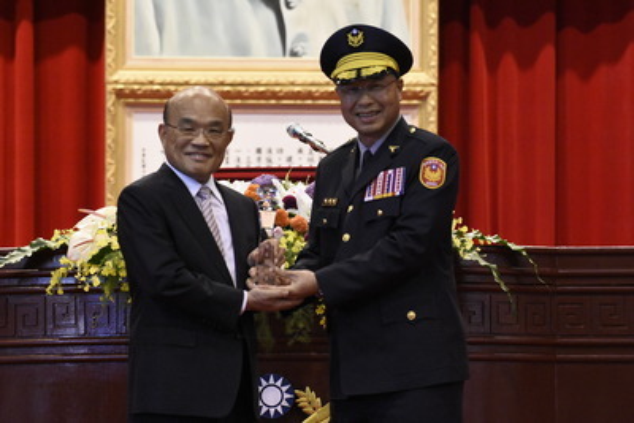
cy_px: 212
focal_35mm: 300
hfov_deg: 6.9
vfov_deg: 4.6
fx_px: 5285
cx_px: 317
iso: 6400
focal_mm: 200
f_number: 5.6
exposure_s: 1/250
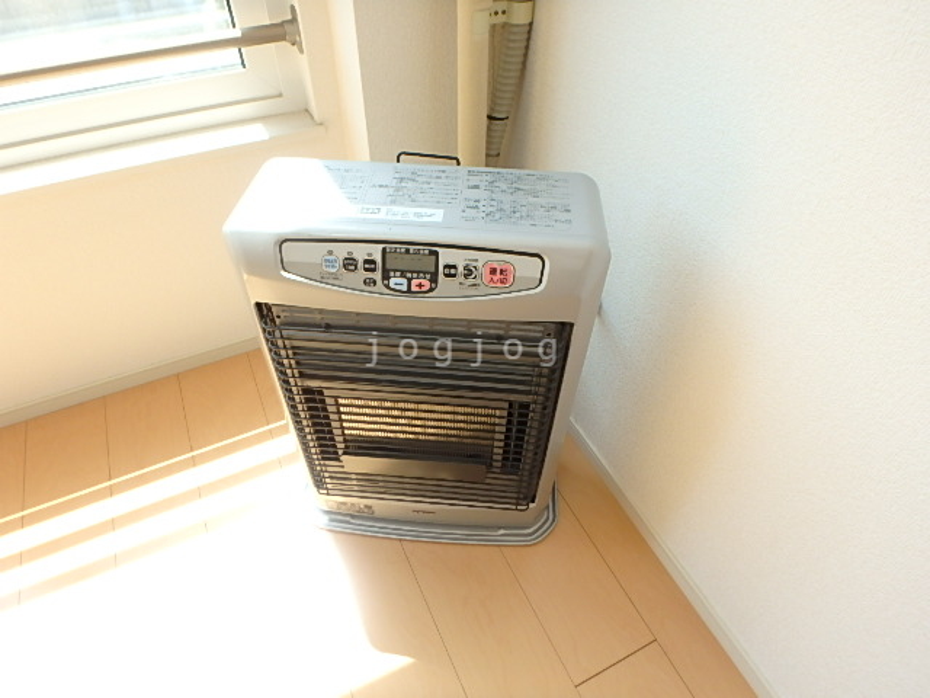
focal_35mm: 21
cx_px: 465
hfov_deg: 79.0
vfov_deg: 63.4
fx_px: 564
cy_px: 349
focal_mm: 3.7
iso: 160
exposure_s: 1/60
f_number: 3.5
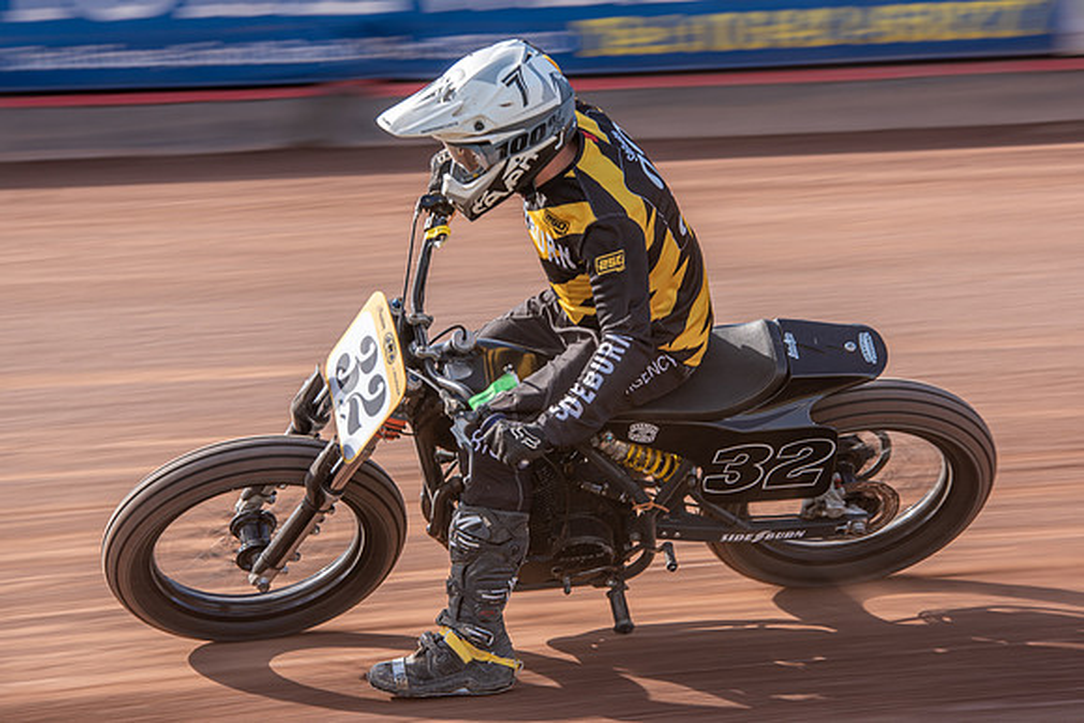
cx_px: 560
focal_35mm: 154
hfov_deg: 13.3
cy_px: 325
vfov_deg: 8.9
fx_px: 4641
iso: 140
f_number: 8
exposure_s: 1/125
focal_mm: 140
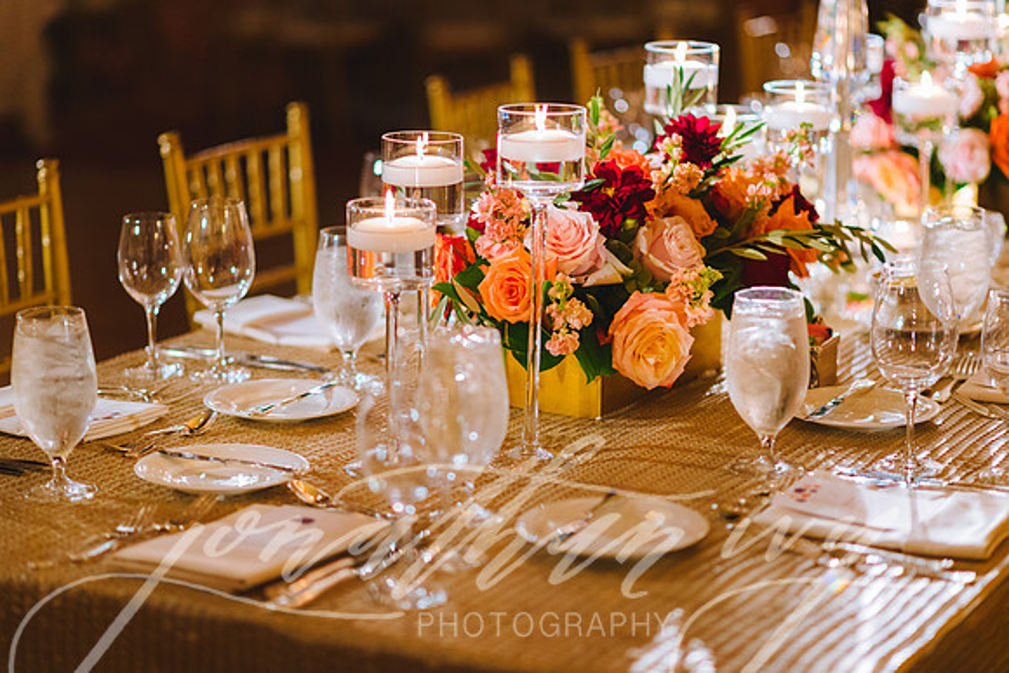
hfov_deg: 23.9
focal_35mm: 85
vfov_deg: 16.1
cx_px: 504
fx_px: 2384
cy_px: 336
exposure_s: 1/160
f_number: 2
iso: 1600
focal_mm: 85
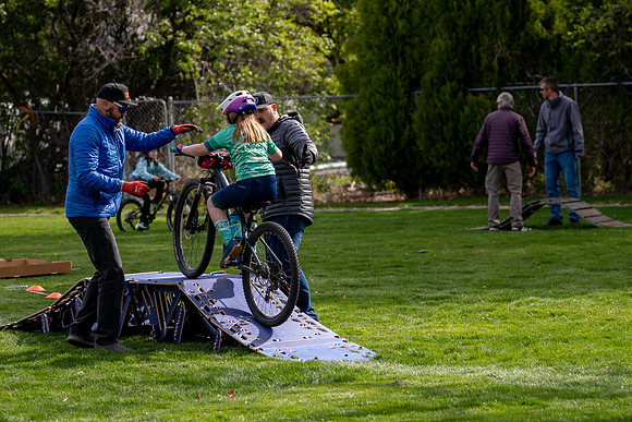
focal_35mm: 156
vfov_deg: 8.8
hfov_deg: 13.2
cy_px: 241
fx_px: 2739
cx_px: 271
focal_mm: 90
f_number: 2.8
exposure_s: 1/2000
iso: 200
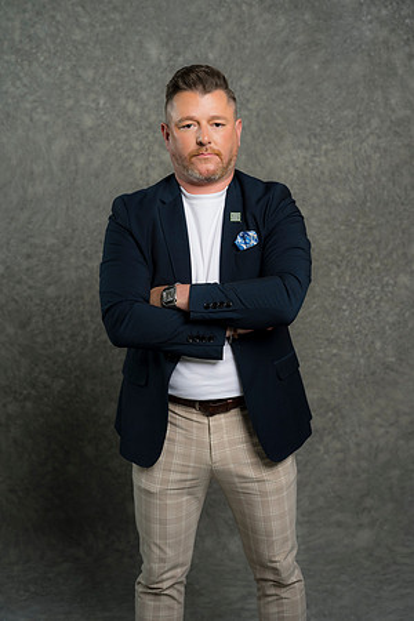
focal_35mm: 55
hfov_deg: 24.6
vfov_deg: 36.2
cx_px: 207
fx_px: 949
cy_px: 310
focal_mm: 55
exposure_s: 1/160
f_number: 4
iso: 125
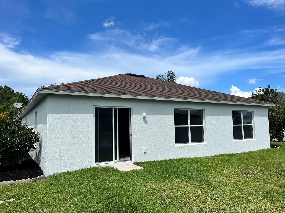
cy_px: 106
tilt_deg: +6.2
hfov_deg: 67.3
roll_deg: +1.4
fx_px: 214
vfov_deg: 53.1
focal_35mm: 26
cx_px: 142
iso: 50
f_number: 1.6
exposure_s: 1/4651
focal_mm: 5.1
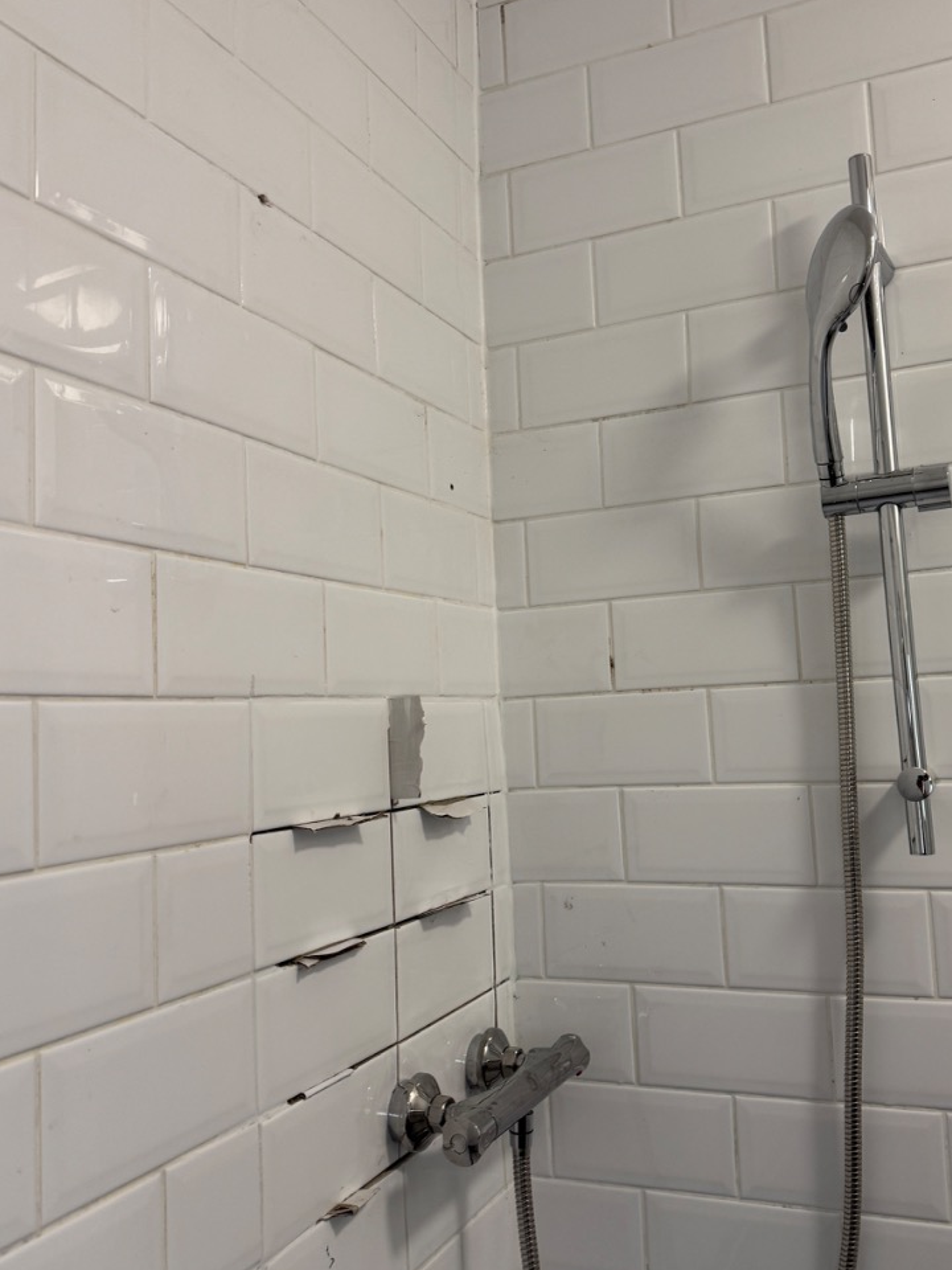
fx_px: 1100
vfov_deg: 60.0
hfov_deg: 46.6
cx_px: 553
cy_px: 615
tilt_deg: +4.4
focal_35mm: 30
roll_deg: +4.6
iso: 160
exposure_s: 1/50
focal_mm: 6.76
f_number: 1.78
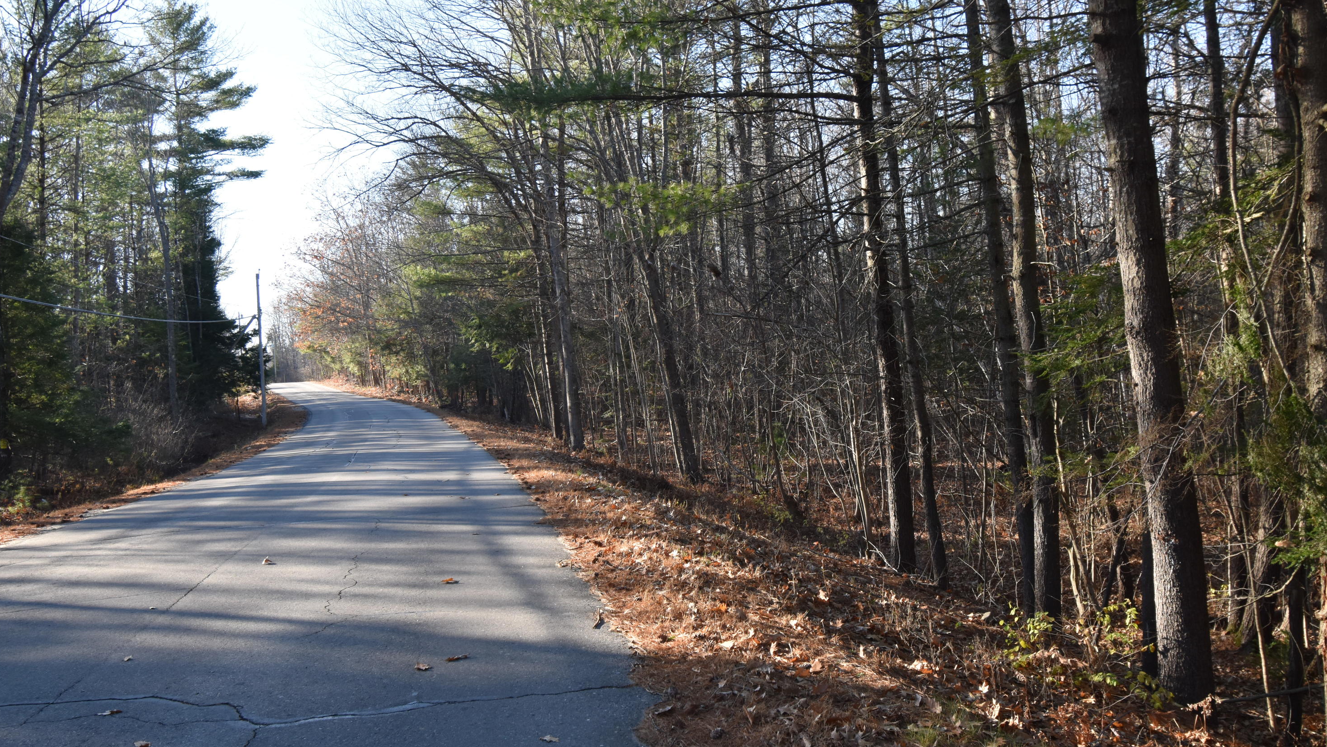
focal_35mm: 32
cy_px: 368
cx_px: 662
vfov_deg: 36.7
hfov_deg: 61.0
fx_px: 1126
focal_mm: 20
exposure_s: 1/250
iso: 400
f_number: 8
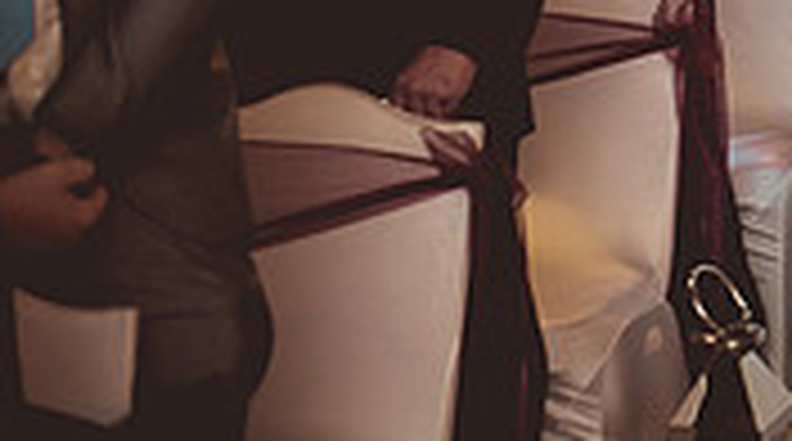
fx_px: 2535
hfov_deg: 16.0
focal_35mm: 121
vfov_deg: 9.6
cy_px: -244
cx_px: 1264
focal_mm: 35
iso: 400
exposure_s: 1/100
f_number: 2.5
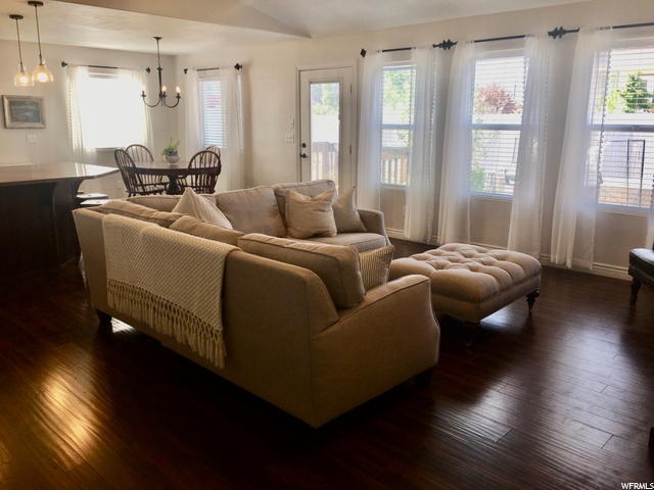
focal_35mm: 29
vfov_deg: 48.2
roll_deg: -0.5
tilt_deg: -12.6
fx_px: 548
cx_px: 327
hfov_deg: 61.7
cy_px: 245
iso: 25
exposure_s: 1/62
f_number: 2.2
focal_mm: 4.15
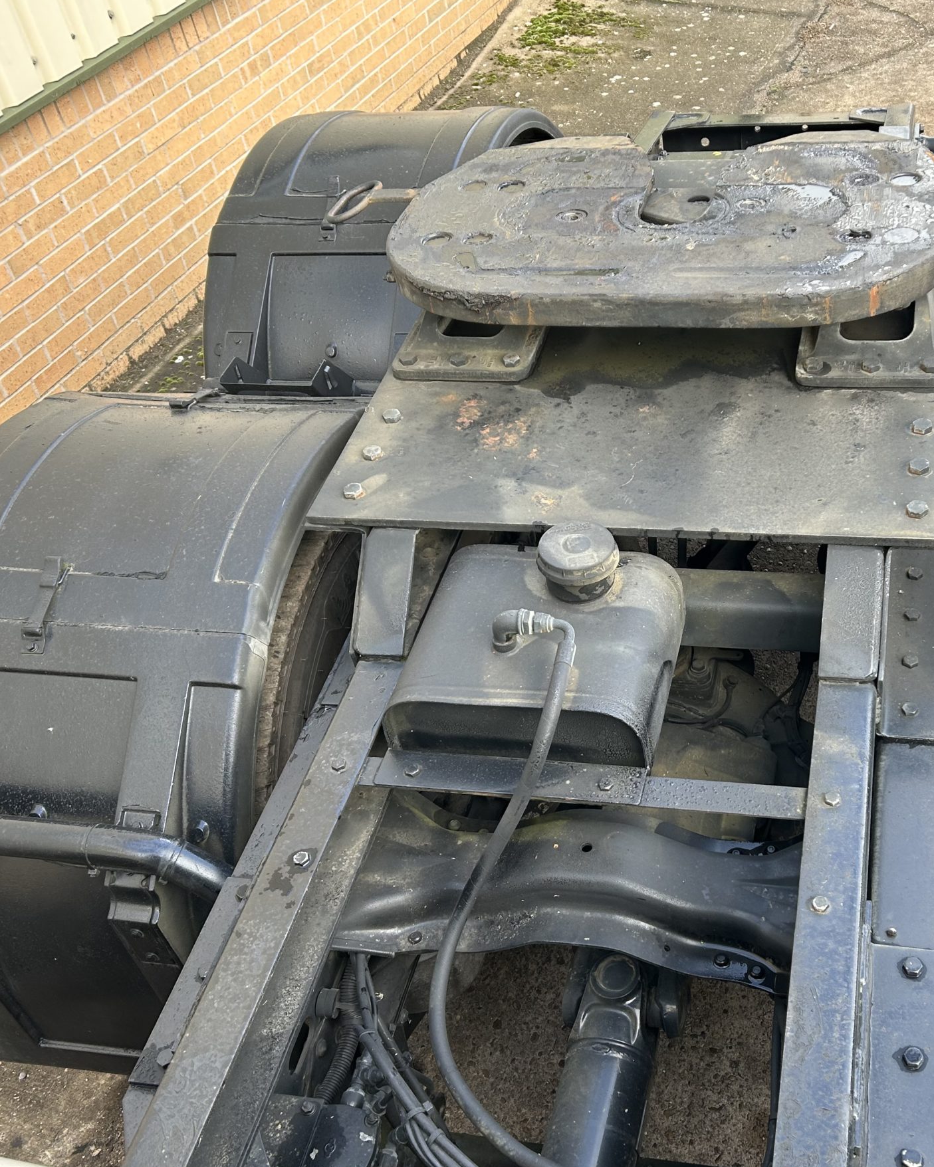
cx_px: 659
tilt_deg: -42.5
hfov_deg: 39.4
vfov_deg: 49.1
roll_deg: +8.6
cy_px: 601
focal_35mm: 37
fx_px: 1278
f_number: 1.5
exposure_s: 1/167
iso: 40
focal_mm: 5.7
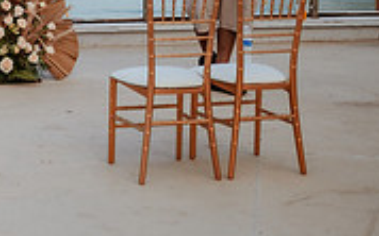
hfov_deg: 15.9
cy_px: -64
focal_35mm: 120
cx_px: -200
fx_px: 1239
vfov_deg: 10.7
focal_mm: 35
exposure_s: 1/8000
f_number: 1.4
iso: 320
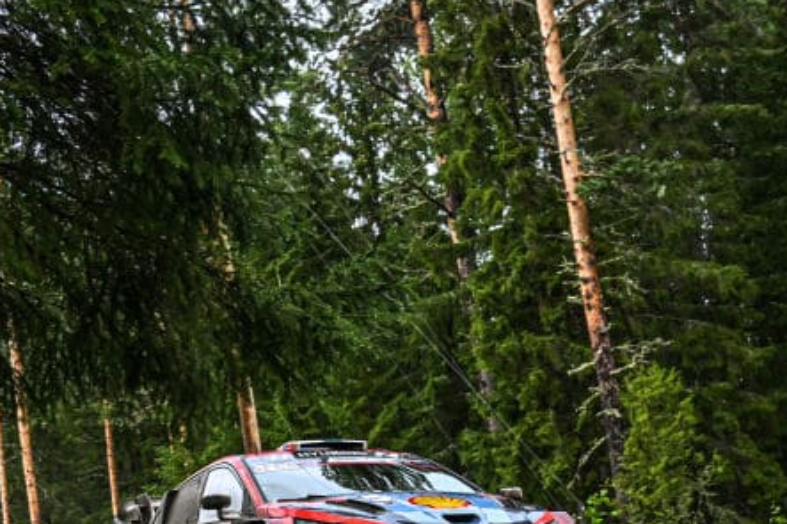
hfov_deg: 26.1
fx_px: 1617
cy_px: 386
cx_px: 27
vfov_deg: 18.3
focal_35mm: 74
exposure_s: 1/1600
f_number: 5
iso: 2000
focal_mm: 32
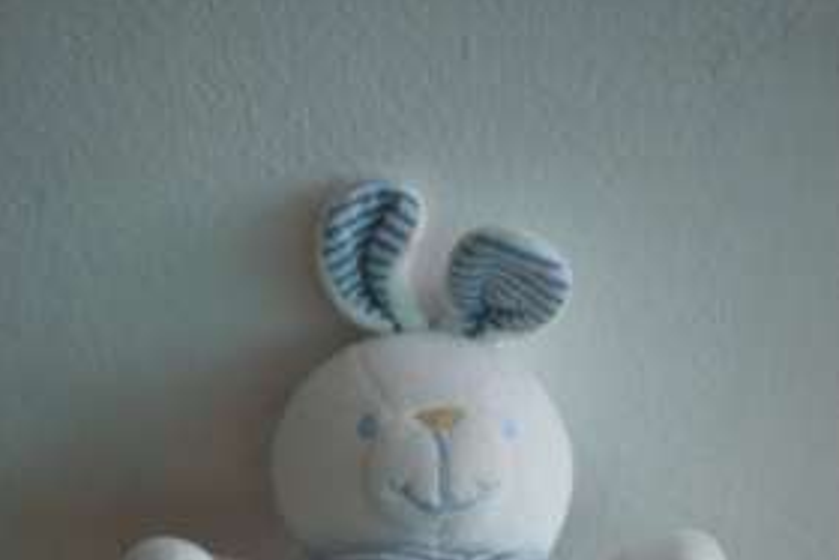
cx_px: 411
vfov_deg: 23.5
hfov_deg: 36.2
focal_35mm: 55
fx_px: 1282
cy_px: 572
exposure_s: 1/62.2
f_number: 3.1
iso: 72
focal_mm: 6.3
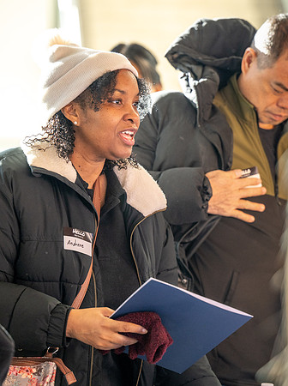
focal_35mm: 173
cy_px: 193
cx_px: 221
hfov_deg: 8.5
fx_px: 1928
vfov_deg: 11.4
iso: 400
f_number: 2.8
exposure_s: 1/320
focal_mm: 120
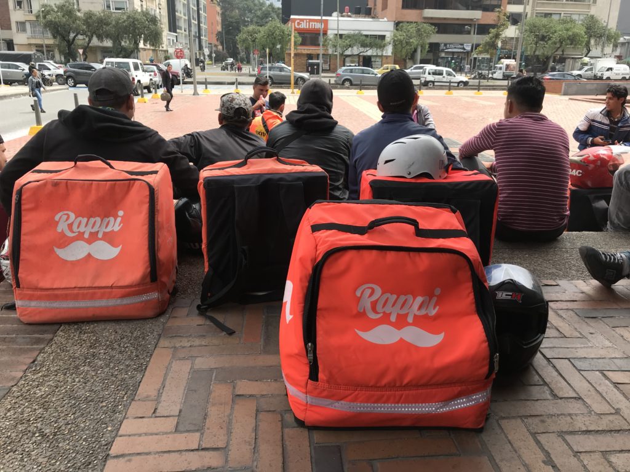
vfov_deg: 49.7
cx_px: 315
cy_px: 236
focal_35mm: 28
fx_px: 510
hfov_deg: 63.4
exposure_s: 1/921
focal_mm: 3.99
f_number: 1.8
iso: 20
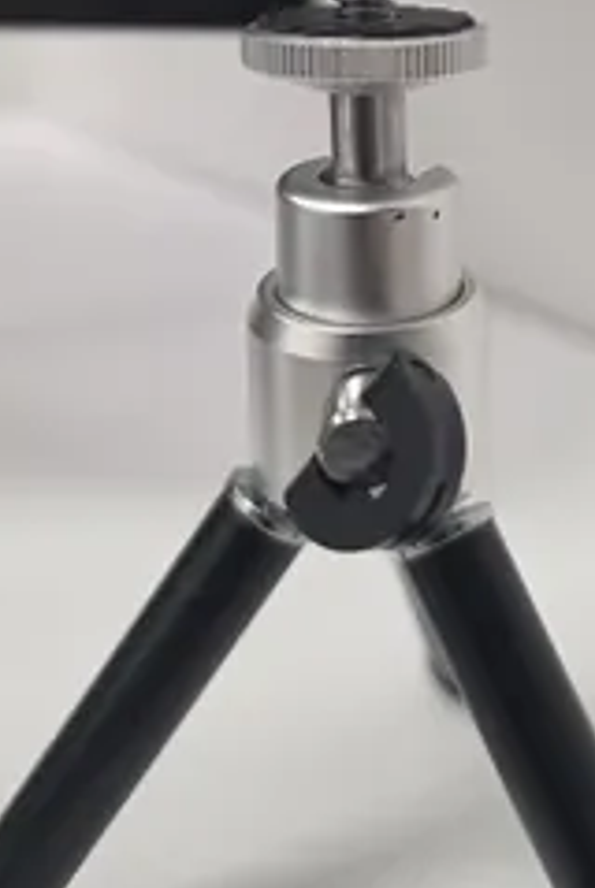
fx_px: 1112
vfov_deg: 41.0
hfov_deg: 29.6
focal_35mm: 45
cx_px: 420
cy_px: 134
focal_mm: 6.5
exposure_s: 1/180
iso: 100
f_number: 1.4
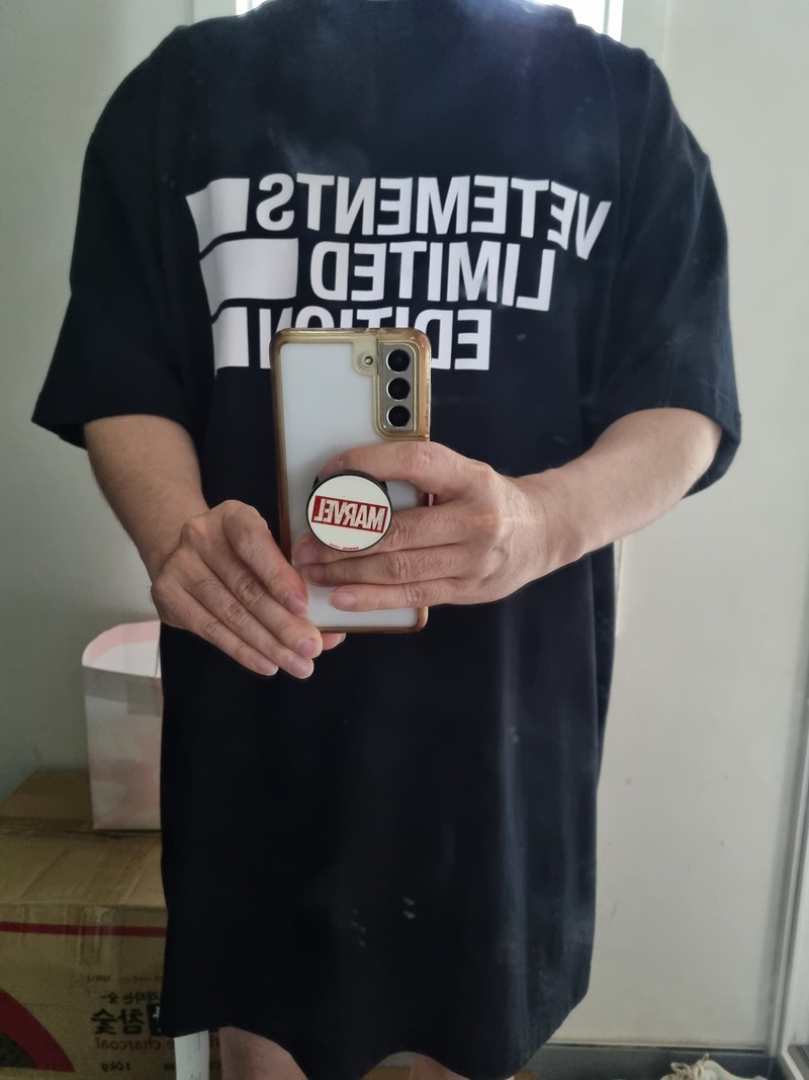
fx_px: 810
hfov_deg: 53.1
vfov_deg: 67.3
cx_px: 404
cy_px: 540
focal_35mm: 26
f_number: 1.8
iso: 800
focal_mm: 5.4
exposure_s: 1/24
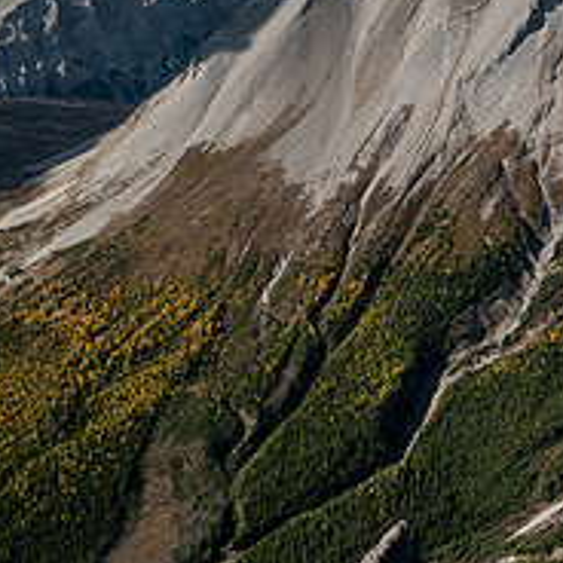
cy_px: 207
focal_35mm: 67
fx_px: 1233
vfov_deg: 25.6
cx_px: 802
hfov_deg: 22.1
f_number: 8
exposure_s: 1/250
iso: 200
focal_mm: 12
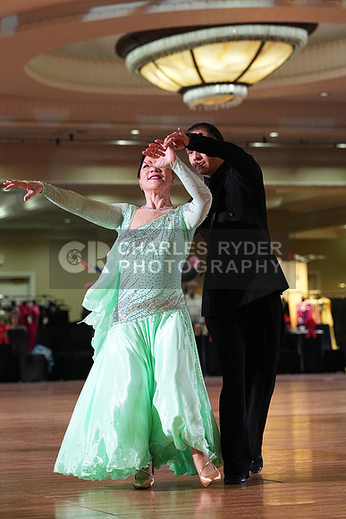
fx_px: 1858
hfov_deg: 10.6
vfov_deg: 15.9
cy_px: 260
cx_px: 173
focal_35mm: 129
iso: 6400
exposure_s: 1/400
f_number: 5
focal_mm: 129
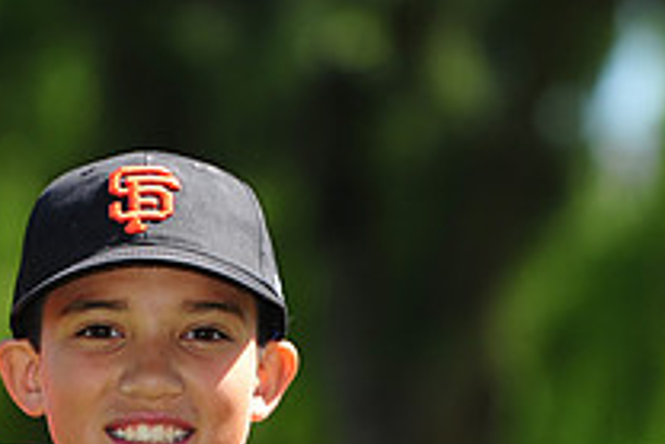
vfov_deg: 2.8
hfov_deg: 4.2
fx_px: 9002
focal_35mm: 487
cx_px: 137
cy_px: 588
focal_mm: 175
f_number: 4.5
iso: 200
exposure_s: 1/800
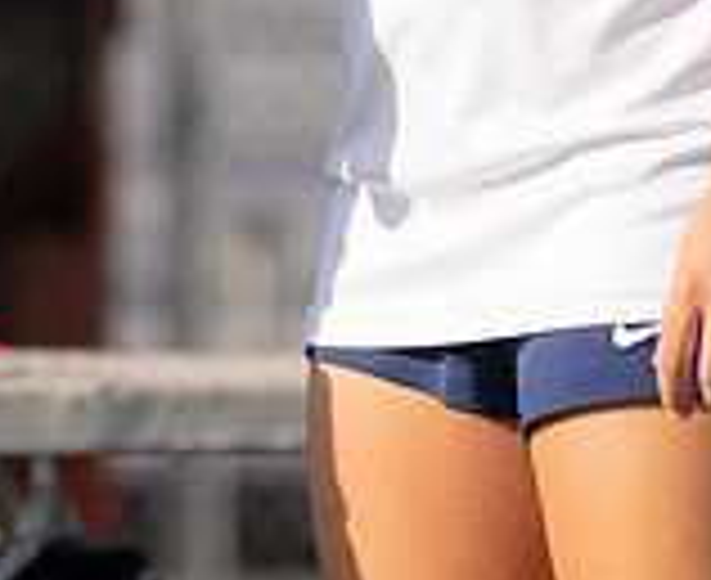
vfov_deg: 2.8
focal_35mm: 554
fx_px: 11752
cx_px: -163
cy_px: -432
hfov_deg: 3.5
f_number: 2.8
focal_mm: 127
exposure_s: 1/2500
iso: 200
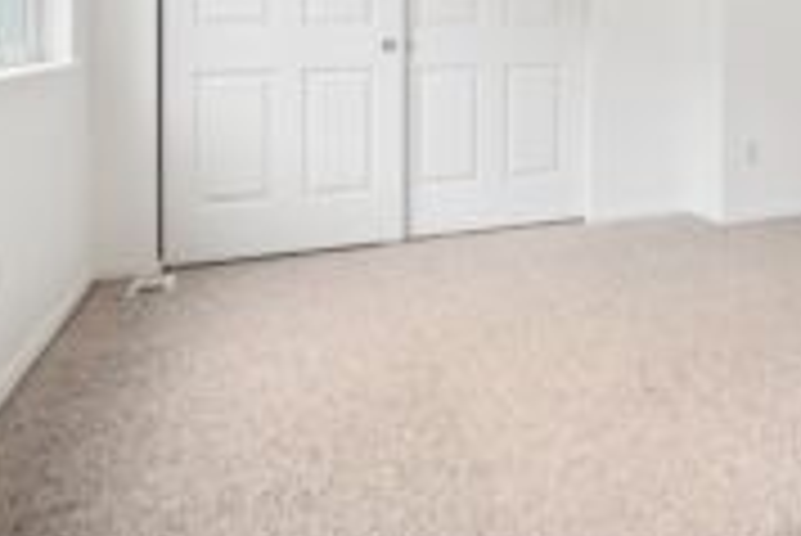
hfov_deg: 45.0
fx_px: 802
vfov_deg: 34.8
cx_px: 801
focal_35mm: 36
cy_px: 52
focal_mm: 16
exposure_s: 1/25
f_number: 8
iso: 1600
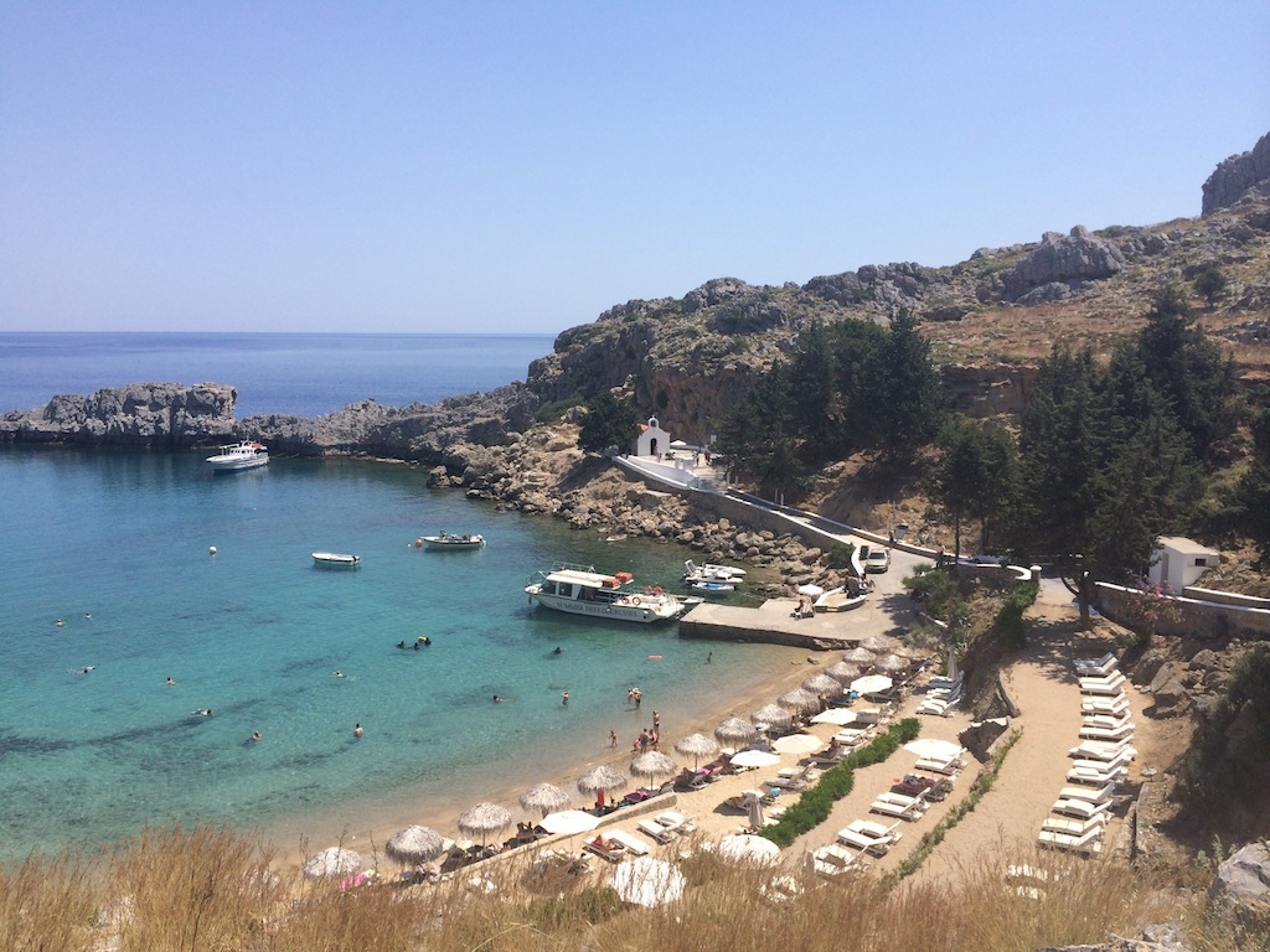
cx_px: 635
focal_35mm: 30
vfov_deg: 46.8
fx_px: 1101
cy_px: 476
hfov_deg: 60.0
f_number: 2.2
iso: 40
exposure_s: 1/2740
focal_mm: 4.12
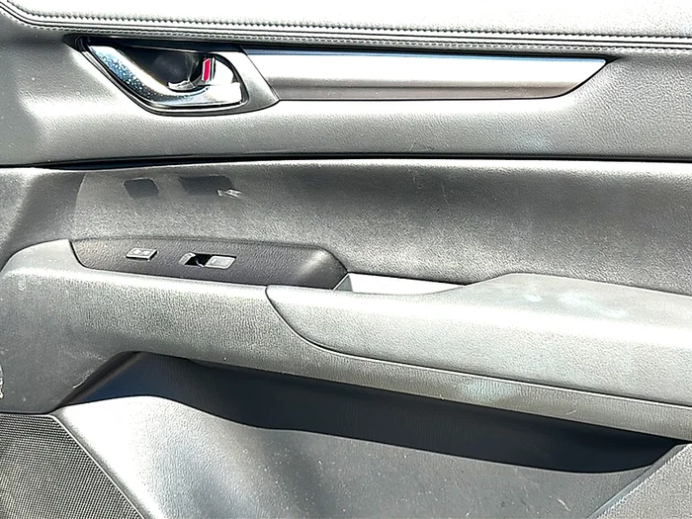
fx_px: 800
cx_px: 346
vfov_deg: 36.0
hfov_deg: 46.8
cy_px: 260
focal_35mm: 40
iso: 80
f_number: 1.78
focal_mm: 6.86
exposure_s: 1/844
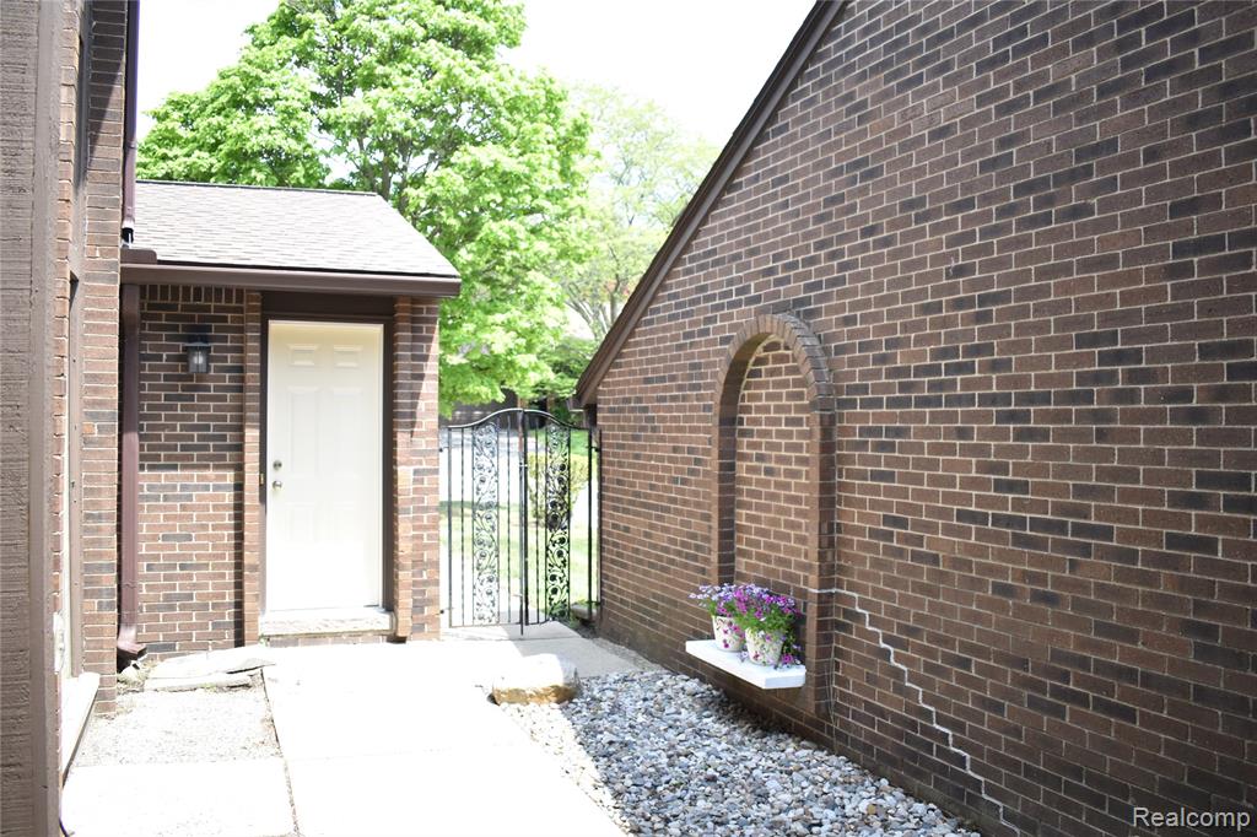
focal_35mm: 30
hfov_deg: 61.9
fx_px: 1047
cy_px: 418
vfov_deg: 43.6
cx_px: 628
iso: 800
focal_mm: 20
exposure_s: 1/1250
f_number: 4.5
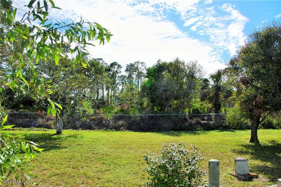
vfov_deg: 53.2
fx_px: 187
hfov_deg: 73.7
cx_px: 140
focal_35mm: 24
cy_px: 94
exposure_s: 1/200
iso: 100
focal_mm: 16
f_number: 9
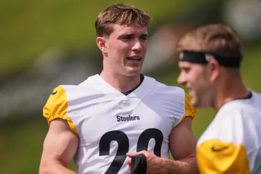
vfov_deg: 2.5
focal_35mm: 560
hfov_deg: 3.7
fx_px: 4060
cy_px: 87
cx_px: 130
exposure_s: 1/2000
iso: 160
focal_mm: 560
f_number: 4
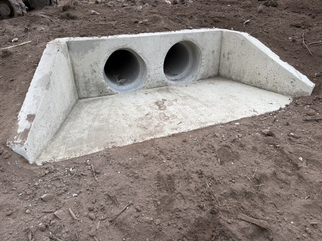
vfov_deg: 56.8
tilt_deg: -29.4
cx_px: 161
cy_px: 120
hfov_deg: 71.6
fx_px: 223
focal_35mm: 24
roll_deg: +1.9
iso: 80
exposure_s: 1/317
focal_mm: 6.76
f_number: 1.78
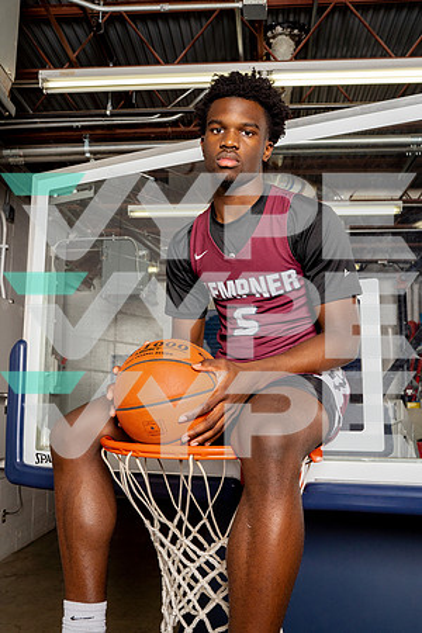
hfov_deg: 37.9
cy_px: 316
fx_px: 615
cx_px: 211
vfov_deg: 54.4
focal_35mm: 35
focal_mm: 35
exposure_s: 1/250
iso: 320
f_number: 8
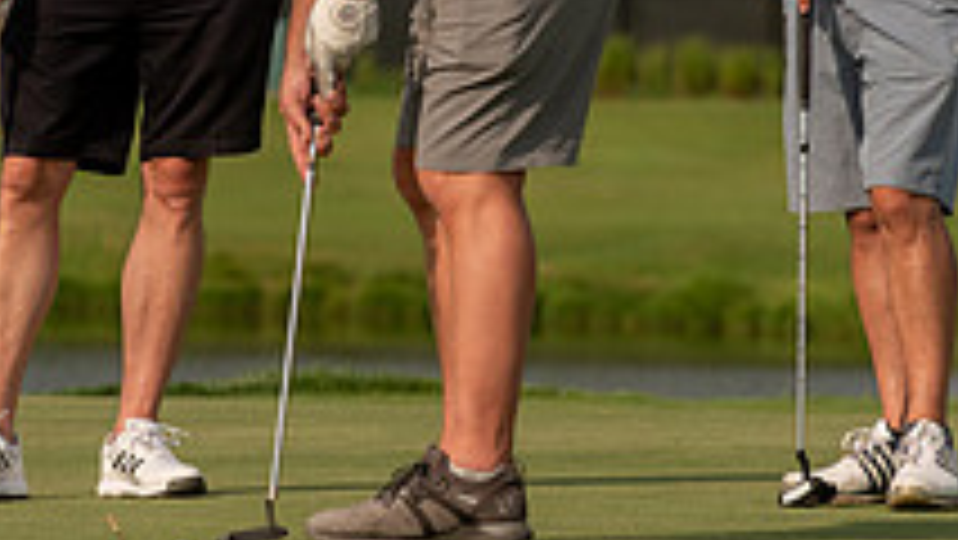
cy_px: -11
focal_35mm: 570
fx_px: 14485
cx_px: 216
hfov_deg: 3.8
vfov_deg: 2.1
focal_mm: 200
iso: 250
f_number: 5
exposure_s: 1/1600
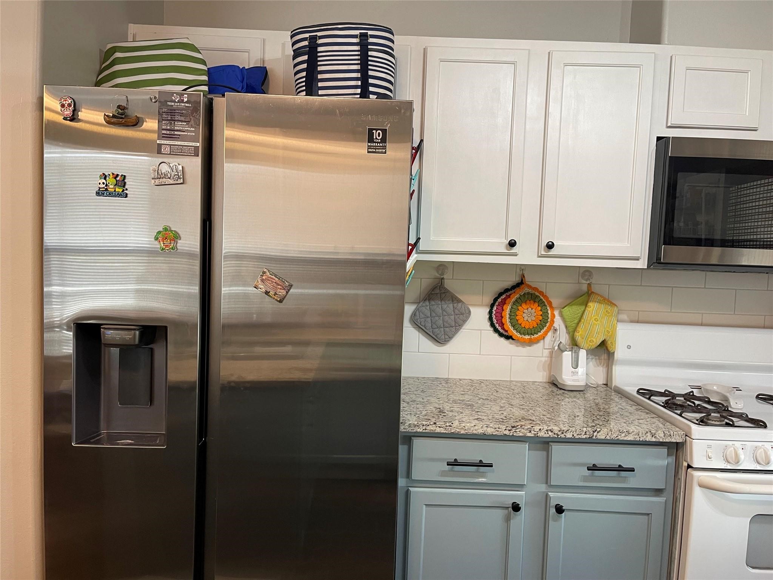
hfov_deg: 67.3
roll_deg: -1.9
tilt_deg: -4.3
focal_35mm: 26
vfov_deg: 53.1
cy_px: 290
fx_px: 581
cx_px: 386
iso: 125
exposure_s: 1/60
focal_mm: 5.1
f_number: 1.6
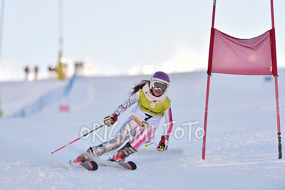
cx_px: 142
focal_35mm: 300
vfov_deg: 4.6
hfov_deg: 6.9
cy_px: 95
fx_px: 2374
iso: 100
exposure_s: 1/1250
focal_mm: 300
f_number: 4.5
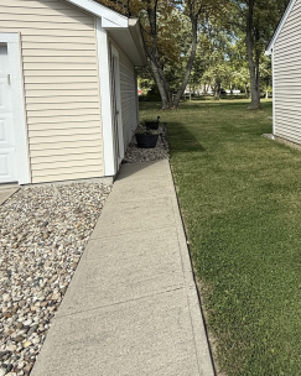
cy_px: 117
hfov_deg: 43.8
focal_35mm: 30
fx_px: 334
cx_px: 276
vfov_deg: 57.1
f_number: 2.2
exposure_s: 1/1050
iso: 50
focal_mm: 2.22
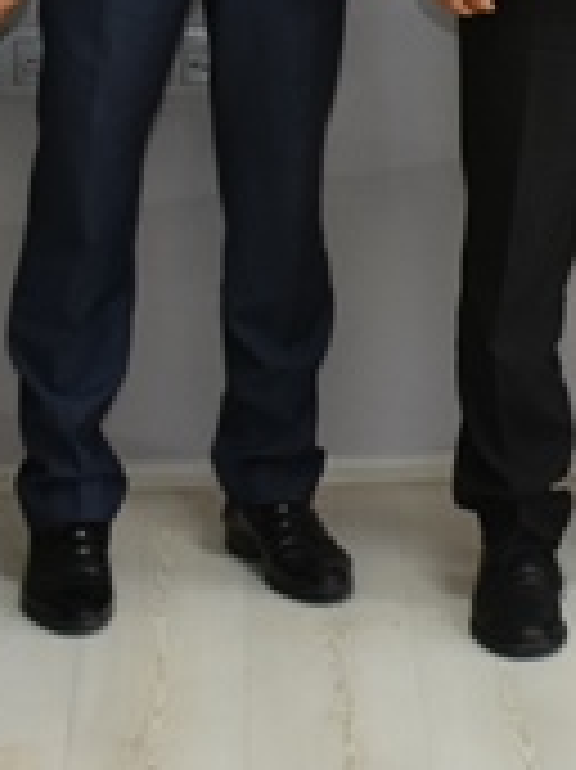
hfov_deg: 7.7
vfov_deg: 10.1
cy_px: -322
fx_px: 4221
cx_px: 832
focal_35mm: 190
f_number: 4
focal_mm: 22
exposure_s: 1/60
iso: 720
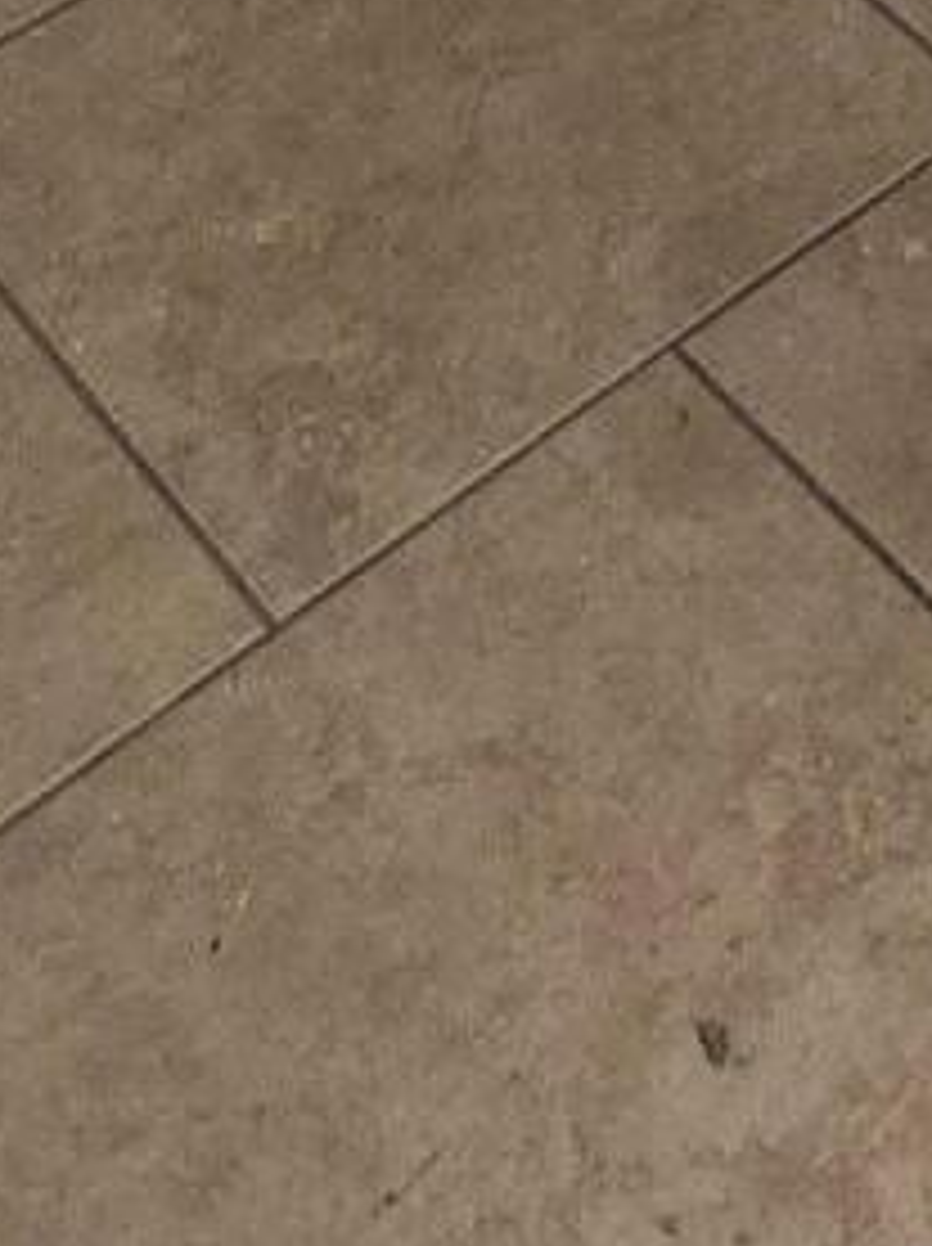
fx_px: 3382
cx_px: 1544
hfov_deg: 14.3
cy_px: -2627
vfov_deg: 11.0
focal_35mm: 94
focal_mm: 2.2
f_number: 2.2
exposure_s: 1/60
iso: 100
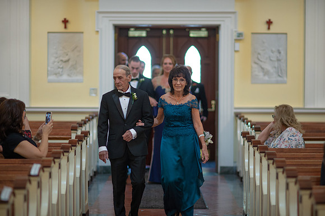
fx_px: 1218
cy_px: 108
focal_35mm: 135
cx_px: 162
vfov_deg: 10.1
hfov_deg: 15.2
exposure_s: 1/250
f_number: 2
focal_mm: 135
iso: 1600
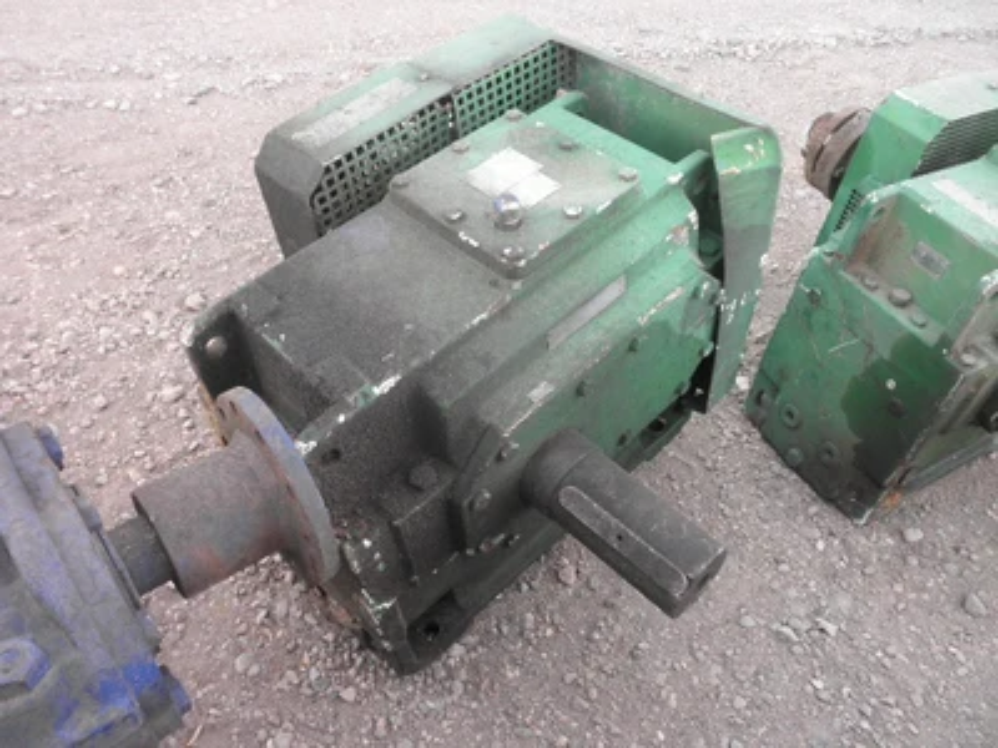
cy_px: 374
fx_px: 807
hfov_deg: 63.4
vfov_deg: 49.7
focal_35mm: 28
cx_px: 499
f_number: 3
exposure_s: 1/40
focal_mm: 5
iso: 64
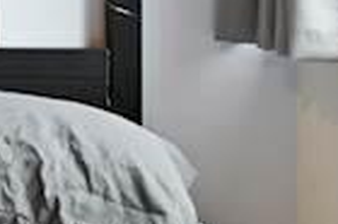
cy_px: -54
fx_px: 1032
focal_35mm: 110
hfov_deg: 14.0
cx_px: -437
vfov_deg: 12.1
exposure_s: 1/5
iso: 320
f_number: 5.6
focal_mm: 10
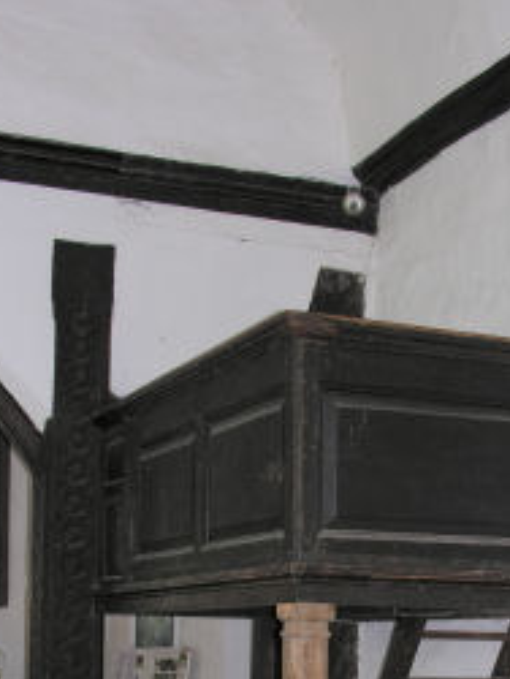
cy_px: 592
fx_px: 1334
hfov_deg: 21.6
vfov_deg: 27.6
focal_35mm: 68
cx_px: 297
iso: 73
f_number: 2.8
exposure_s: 1/60.1
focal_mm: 9.5
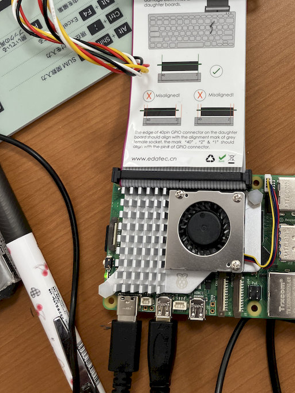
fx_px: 466
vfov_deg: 44.7
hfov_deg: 34.5
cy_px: 113
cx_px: 215
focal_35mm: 41
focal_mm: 3.99
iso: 50
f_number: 1.8
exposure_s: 1/100
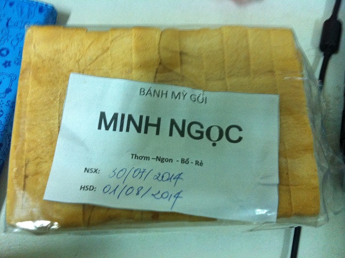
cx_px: 172
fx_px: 348
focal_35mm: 35
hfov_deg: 52.7
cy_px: 129
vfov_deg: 40.6
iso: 200
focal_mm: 3.85
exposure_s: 1/15
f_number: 2.8
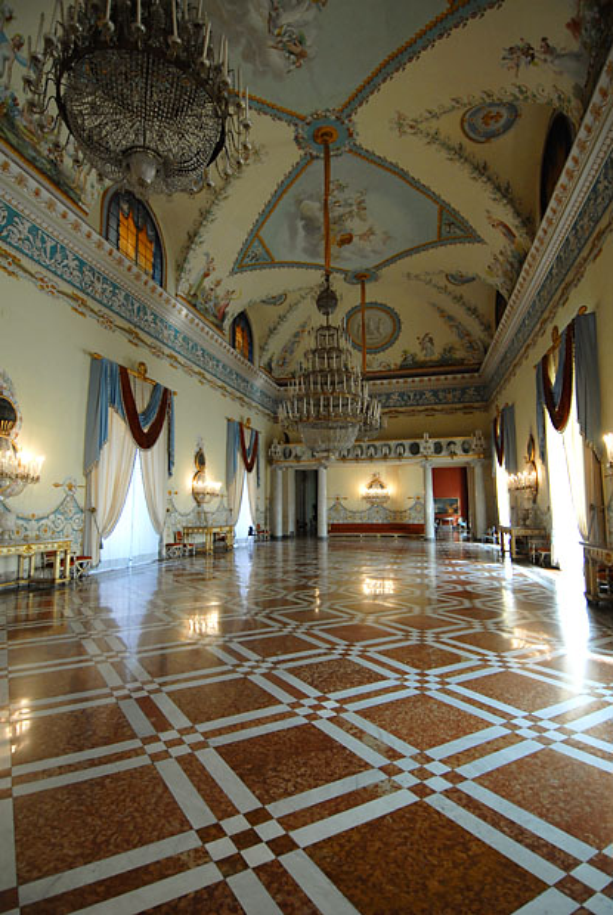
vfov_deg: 89.9
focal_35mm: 18
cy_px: 458
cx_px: 306
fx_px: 458
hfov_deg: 67.5
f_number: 4
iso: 400
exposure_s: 1/40
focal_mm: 12
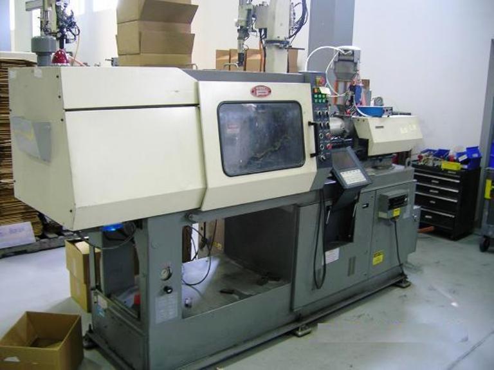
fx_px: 485
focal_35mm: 34
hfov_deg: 54.0
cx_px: 247
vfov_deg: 41.8
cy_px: 185
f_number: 2.9
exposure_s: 1/5.4
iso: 50
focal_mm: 5.7
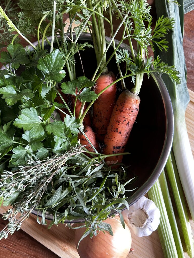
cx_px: 97
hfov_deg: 53.1
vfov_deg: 67.3
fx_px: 194
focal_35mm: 26
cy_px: 129
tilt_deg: -83.0
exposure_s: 1/60
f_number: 1.5
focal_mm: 5.7
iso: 200
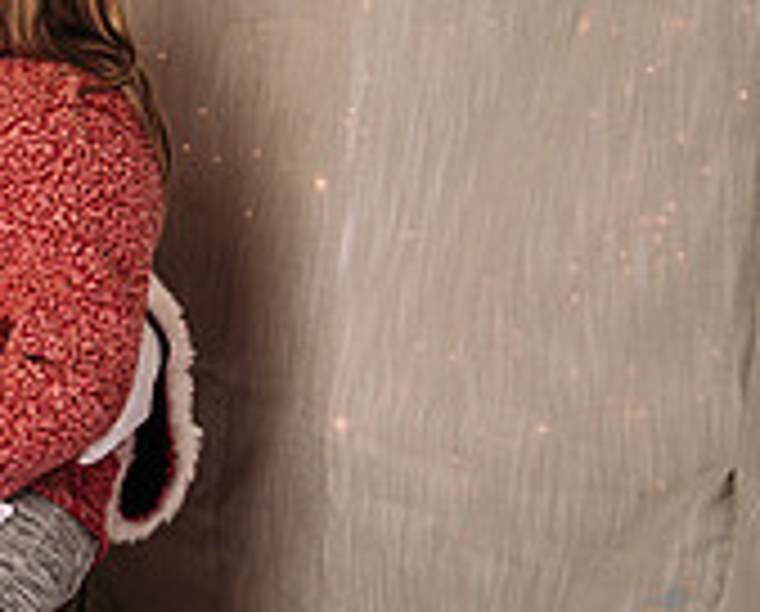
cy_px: 396
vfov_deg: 13.0
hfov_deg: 14.5
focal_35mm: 119
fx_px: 2683
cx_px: -516
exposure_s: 1/100
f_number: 5.6
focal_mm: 35
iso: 100
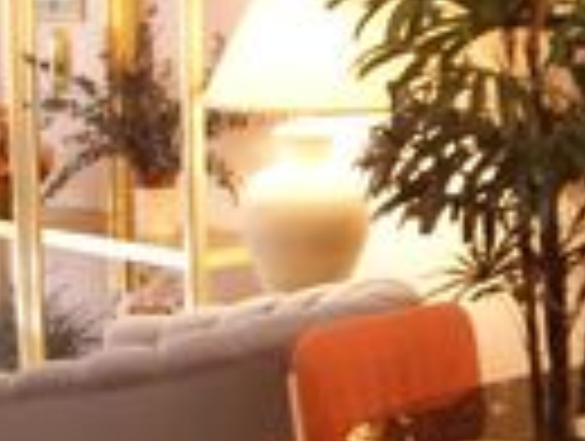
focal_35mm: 110
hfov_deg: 17.8
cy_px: 360
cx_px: 369
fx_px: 1862
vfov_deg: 13.4
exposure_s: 1/15
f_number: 3.5
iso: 150
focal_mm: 6.6
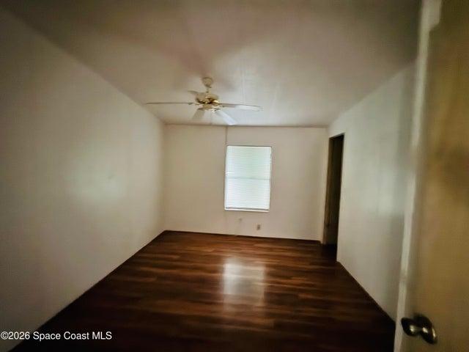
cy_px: 176
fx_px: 190
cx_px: 234
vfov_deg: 85.7
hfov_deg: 102.1
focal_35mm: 14
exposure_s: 1/8
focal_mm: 2.22
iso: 2000
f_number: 2.2
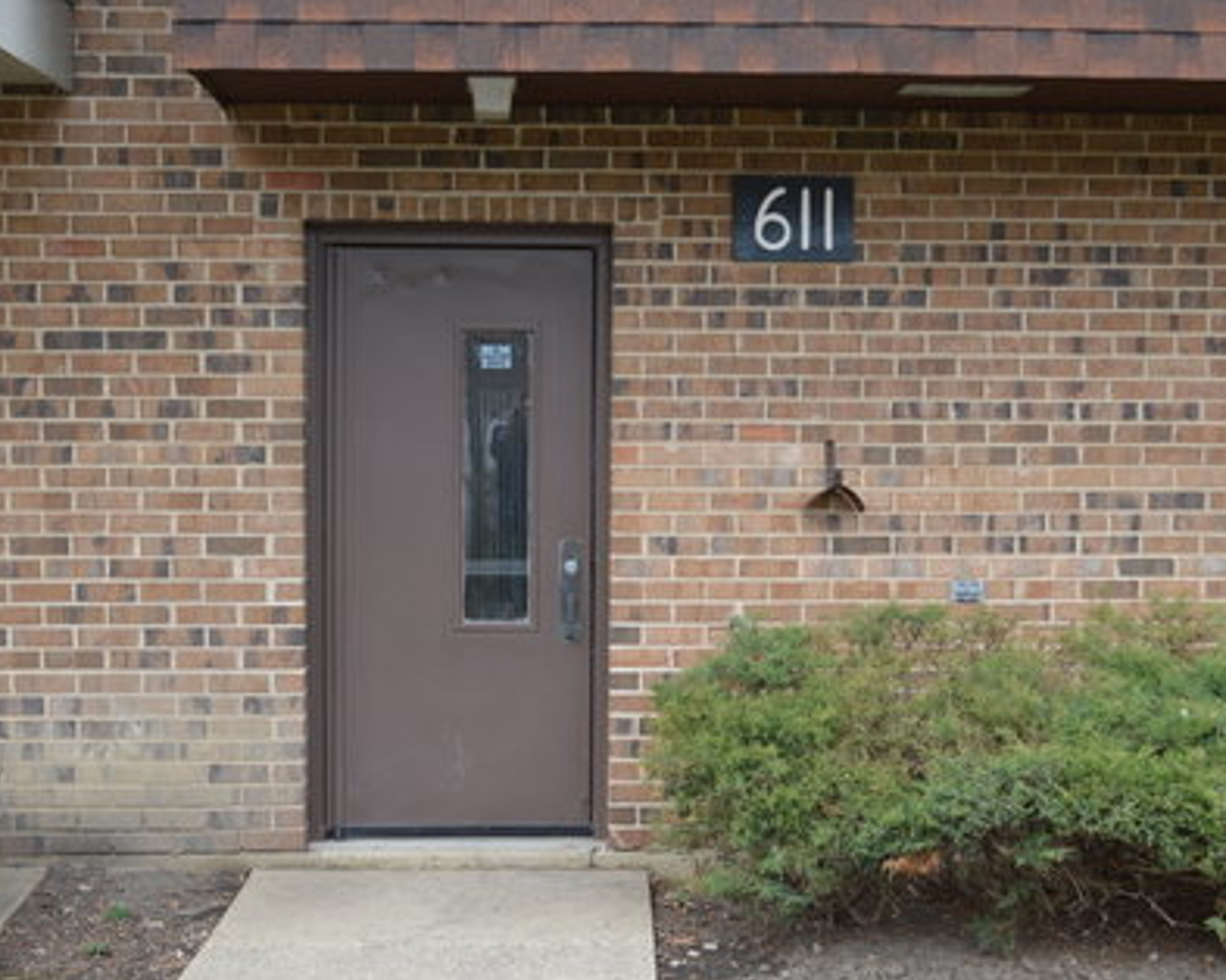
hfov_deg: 34.1
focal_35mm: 55
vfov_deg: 27.6
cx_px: 664
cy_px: 492
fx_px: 1995
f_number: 5.6
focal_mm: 32
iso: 200
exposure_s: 1/125
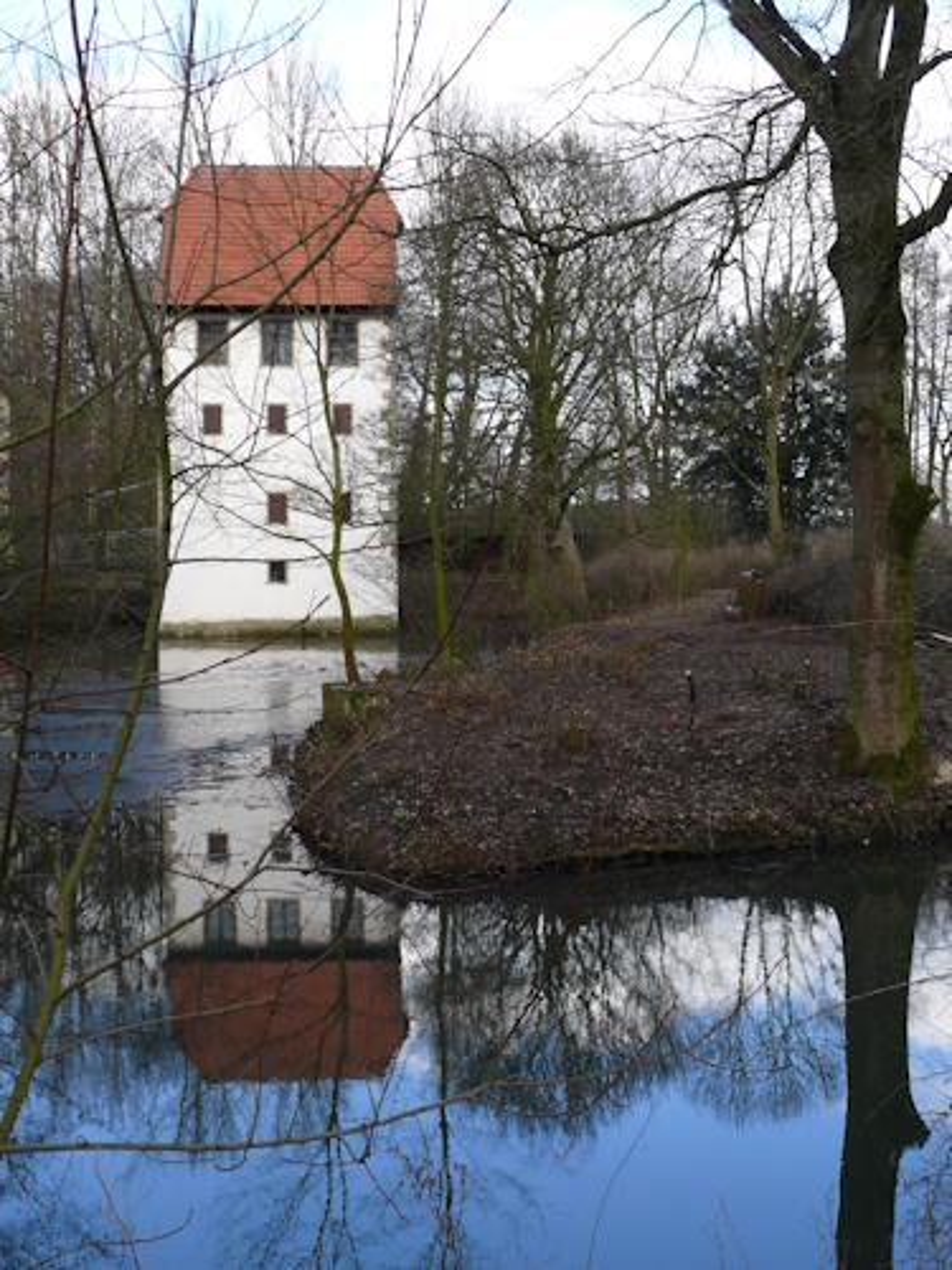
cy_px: 635
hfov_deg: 40.7
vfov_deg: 52.6
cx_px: 476
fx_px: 1283
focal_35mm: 35
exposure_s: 1/200
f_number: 4
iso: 100
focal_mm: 7.4
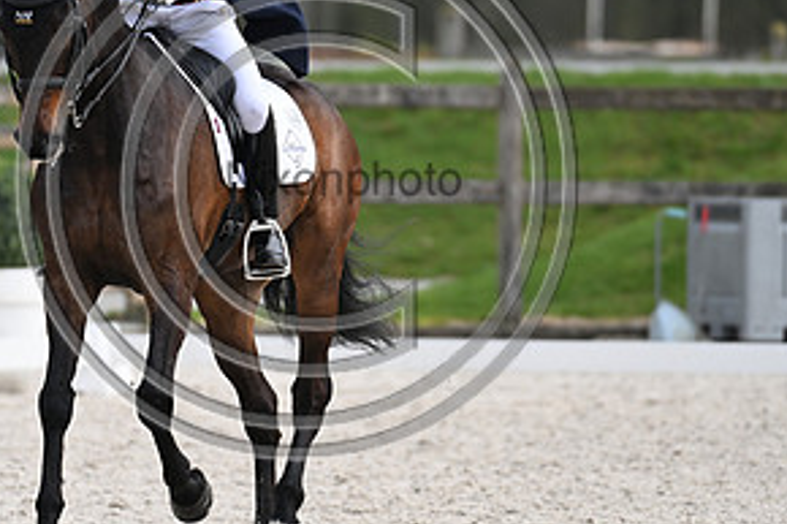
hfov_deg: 2.7
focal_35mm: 760
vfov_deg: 1.8
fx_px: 16604
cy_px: 143
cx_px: 266
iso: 320
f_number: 4.5
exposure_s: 1/1250
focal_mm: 380
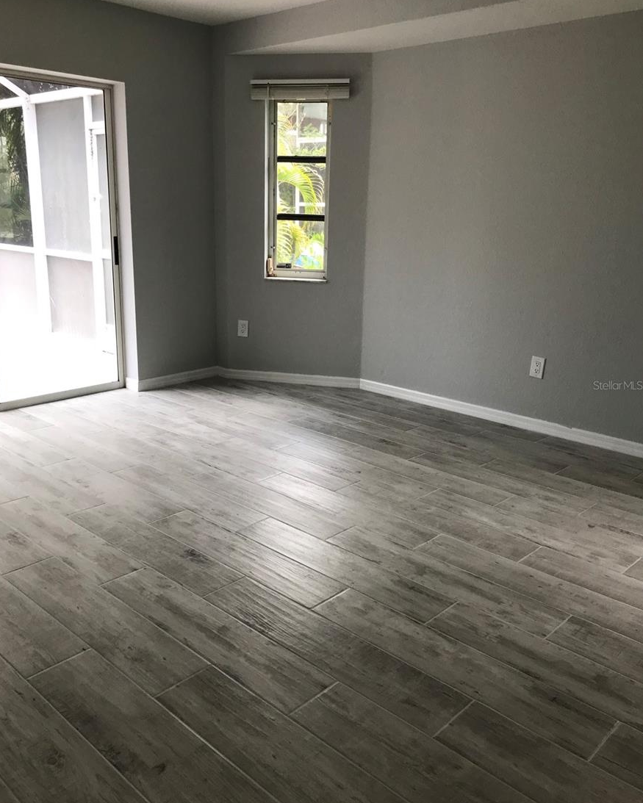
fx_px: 713
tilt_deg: -14.0
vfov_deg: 58.7
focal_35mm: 30
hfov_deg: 48.5
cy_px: 385
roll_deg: -1.2
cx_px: 315
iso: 40
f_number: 1.8
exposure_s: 1/120
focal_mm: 3.99
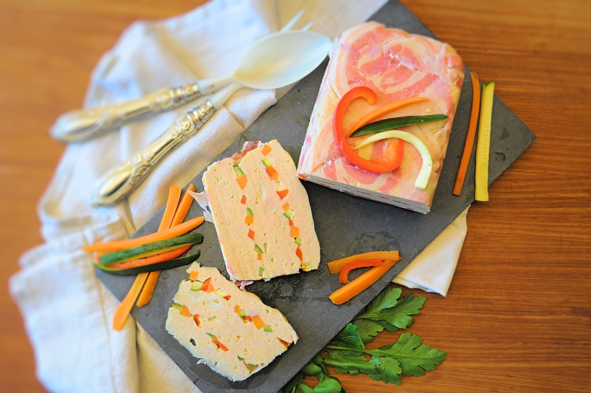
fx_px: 738
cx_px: 296
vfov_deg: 29.8
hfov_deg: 43.7
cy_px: 196
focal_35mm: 45
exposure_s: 1/30
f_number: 4.5
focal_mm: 30
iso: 1100
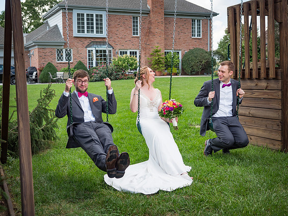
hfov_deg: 42.9
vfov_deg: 32.9
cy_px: 108
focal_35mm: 44
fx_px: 366
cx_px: 144
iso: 200
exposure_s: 1/800
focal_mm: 22
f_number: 2.8
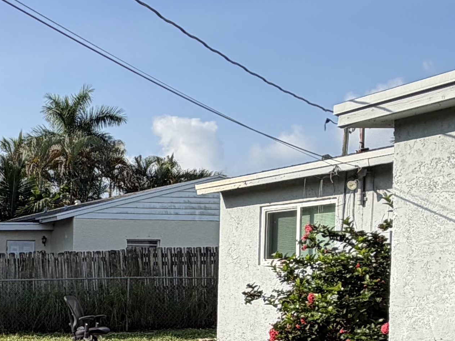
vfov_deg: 22.7
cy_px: 306
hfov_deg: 26.4
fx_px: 828
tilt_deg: -3.8
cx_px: -128
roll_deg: -0.4
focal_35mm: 63
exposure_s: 1/942
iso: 20
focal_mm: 2.22
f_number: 2.2
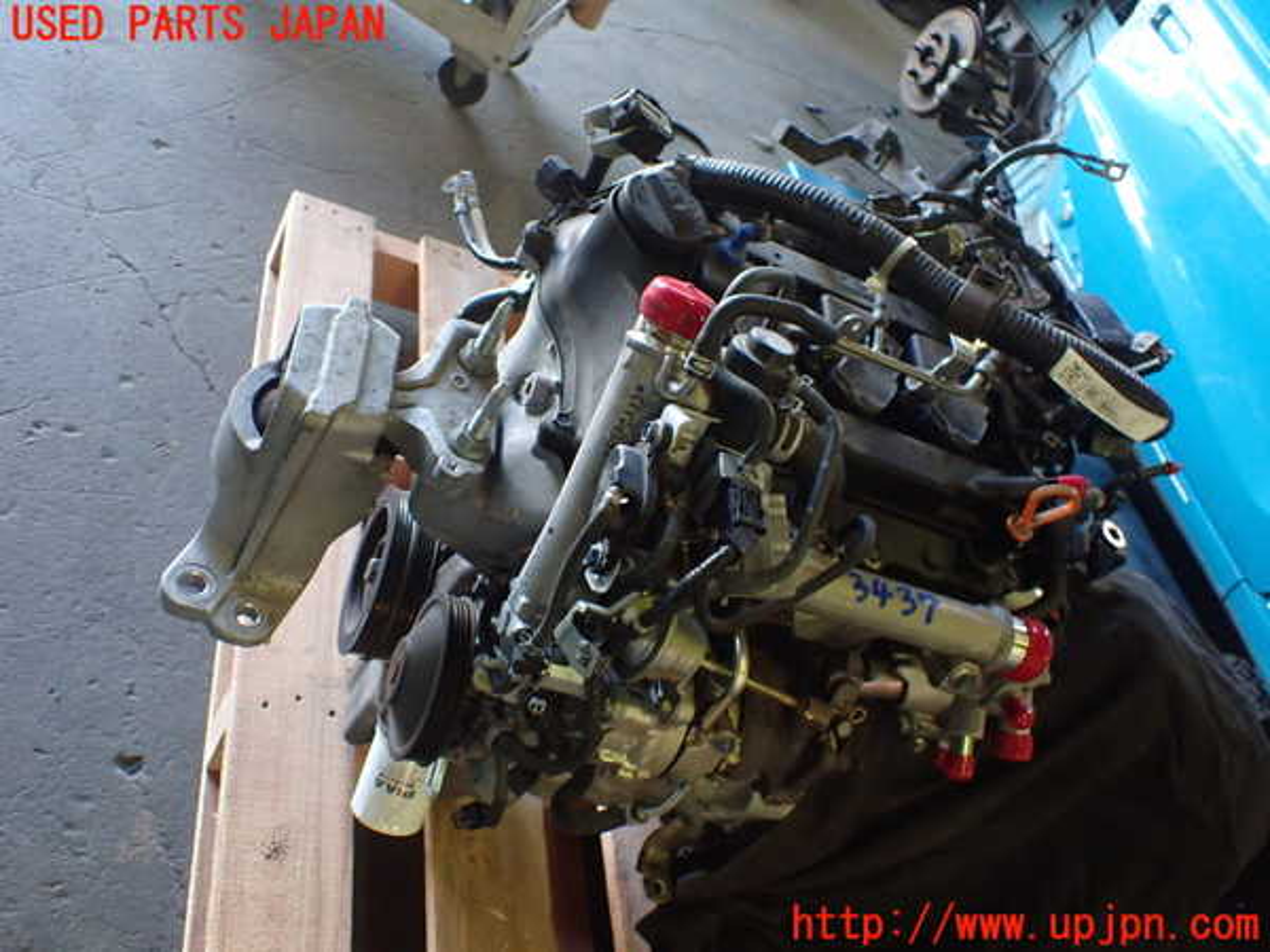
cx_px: 635
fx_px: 1101
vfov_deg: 46.8
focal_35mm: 30
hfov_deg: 60.0
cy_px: 476
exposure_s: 1/125
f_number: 2.3
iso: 640
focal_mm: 5.4
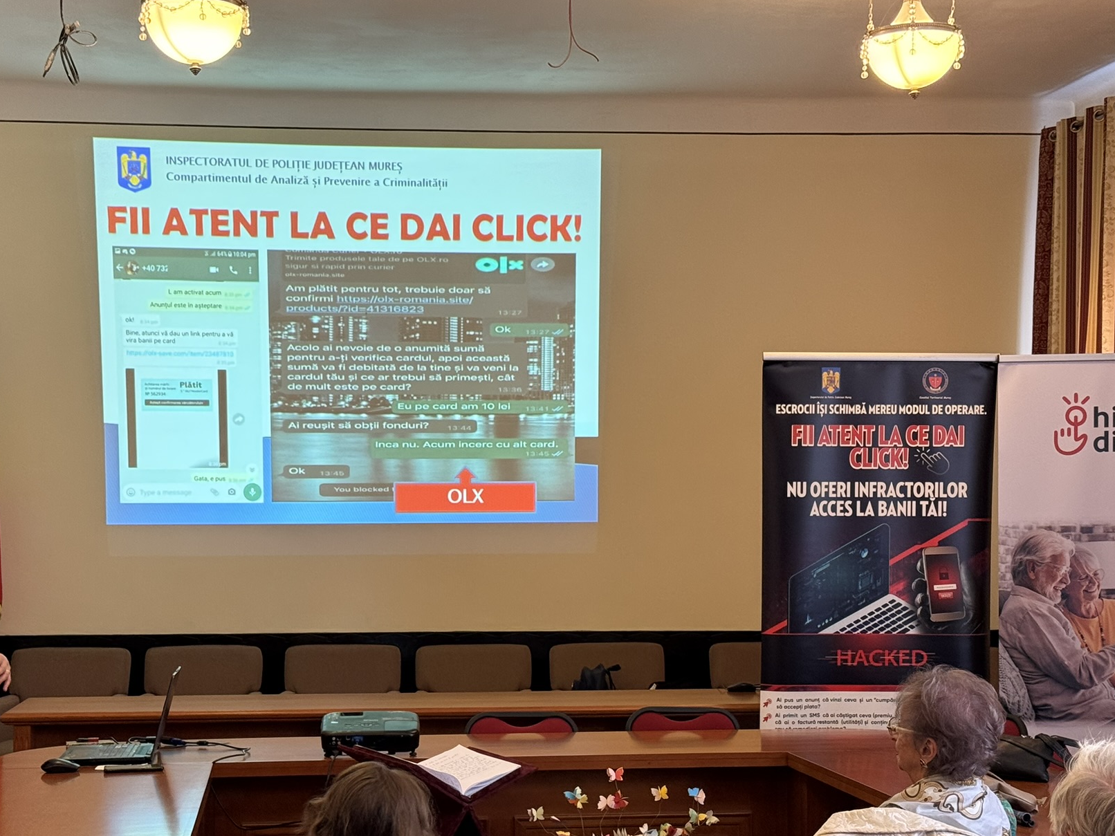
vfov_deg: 24.0
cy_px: 528
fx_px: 1965
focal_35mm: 61
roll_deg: +0.2
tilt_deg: +0.1
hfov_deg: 31.7
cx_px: 533
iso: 160
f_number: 1.78
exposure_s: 1/50
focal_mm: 6.76
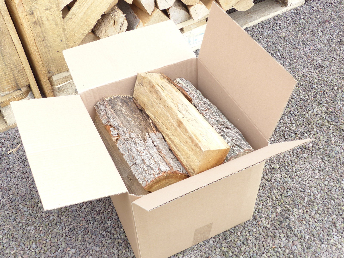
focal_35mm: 41
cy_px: 129
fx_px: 407
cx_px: 172
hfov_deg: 45.8
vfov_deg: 35.1
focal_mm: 7.4
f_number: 4
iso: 100
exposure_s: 1/125
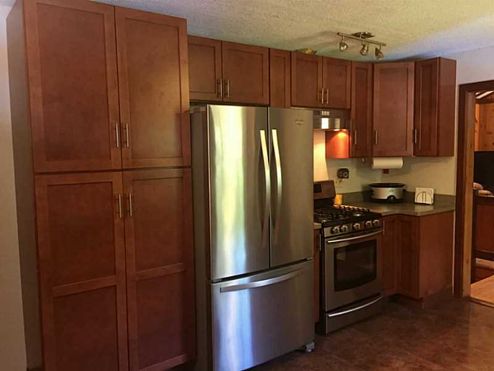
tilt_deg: -4.9
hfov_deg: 61.7
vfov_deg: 48.2
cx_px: 247
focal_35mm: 29
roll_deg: -0.2
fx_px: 414
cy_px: 186
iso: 125
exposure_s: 1/10
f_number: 2.2
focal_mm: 4.15
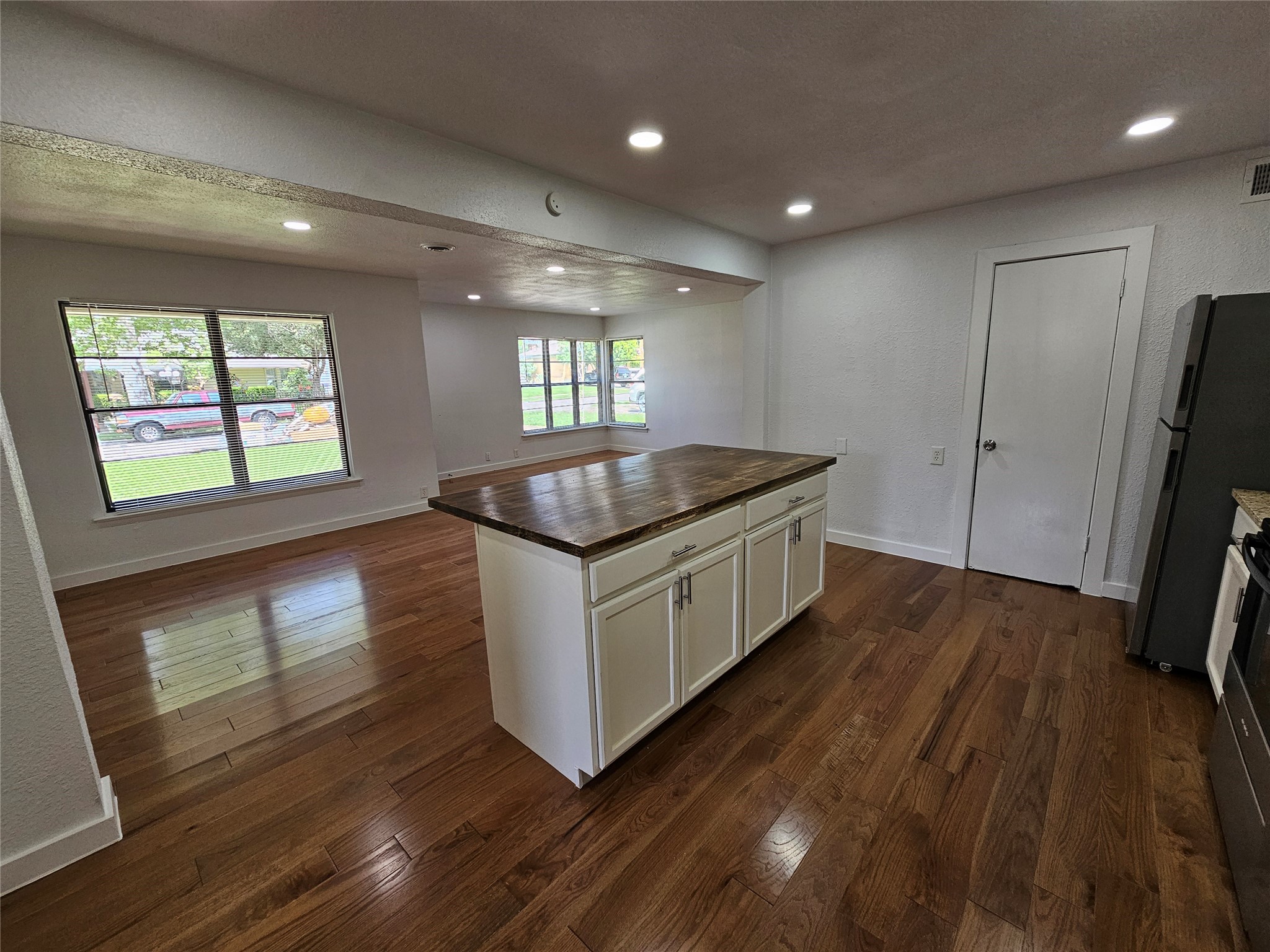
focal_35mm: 13
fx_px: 477
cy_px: 476
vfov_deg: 89.9
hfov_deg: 106.2
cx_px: 635
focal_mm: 2.2
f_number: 2.2
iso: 80
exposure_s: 1/120
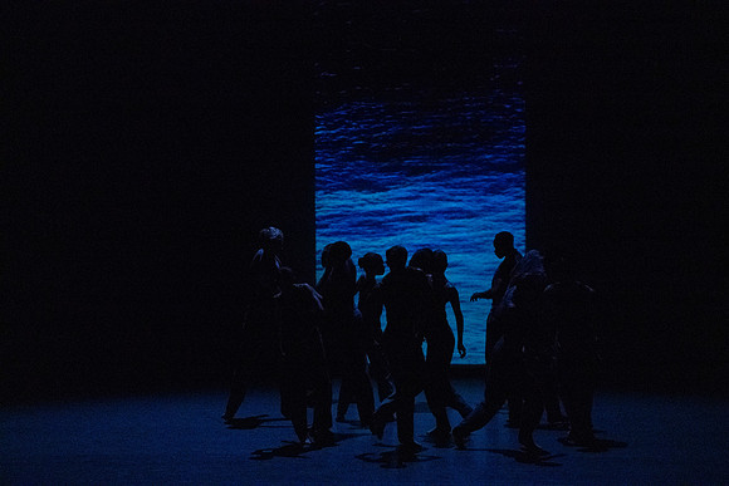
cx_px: 364
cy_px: 243
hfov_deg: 7.9
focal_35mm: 259
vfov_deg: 5.3
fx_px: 5246
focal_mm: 259
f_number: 5.6
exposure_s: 1/400
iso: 6400
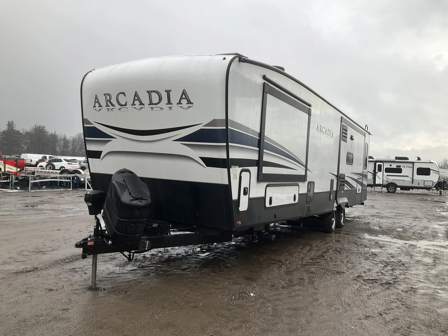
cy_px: 168
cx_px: 224
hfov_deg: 61.7
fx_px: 375
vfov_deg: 48.2
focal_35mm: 29
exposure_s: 1/197
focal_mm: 3
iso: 20
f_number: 1.8
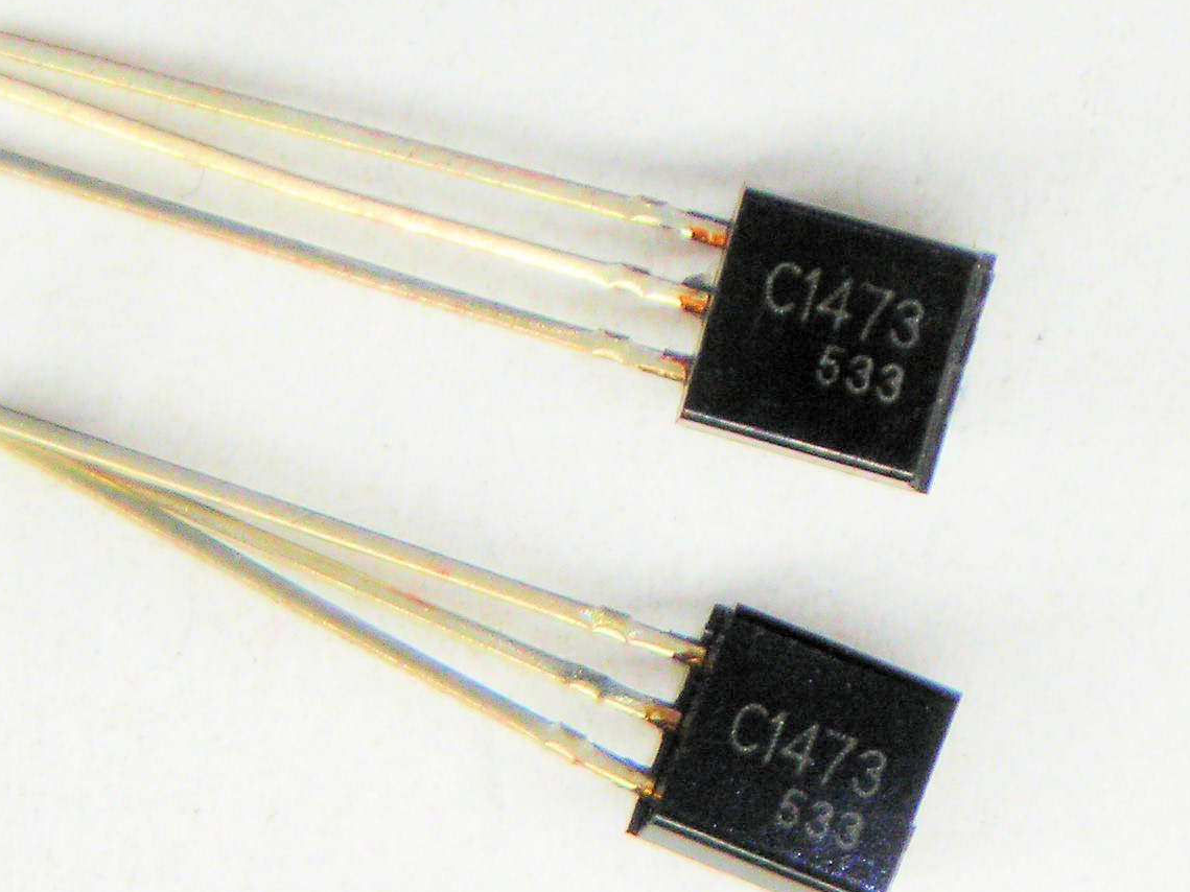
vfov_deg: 5.6
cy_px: 518
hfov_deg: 7.5
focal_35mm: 264
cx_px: 676
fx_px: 9075
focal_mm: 19.2
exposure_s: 1/213
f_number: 5.3
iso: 50
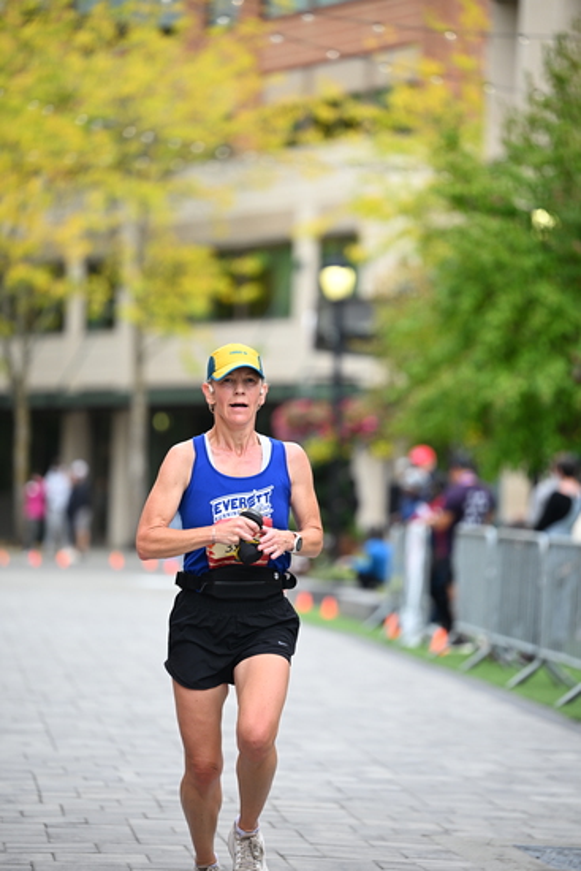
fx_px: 3750
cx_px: 290
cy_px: 436
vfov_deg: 13.2
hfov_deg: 8.9
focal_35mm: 155
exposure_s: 1/1600
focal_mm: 155
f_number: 2.8
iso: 640
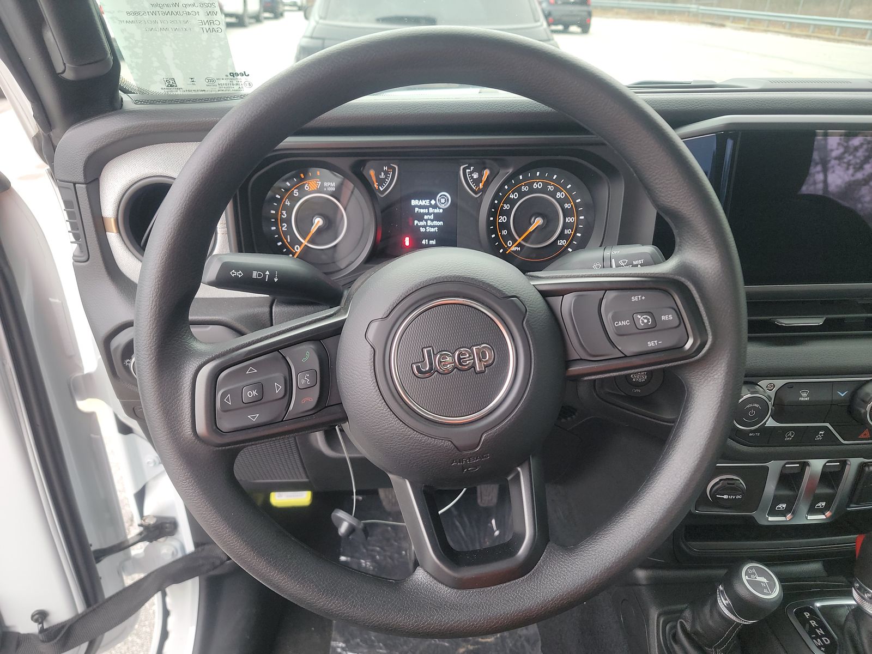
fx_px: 605
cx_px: 436
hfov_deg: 71.6
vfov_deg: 56.8
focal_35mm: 24
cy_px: 327
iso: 201
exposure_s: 1/59
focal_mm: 6.7
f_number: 1.8
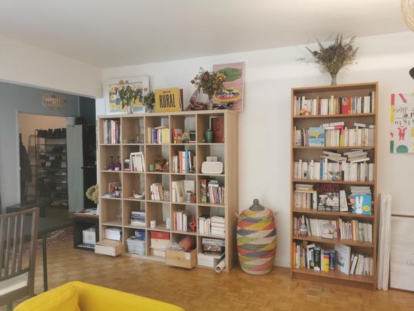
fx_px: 323
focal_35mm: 27
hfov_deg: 65.3
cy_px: 156
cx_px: 207
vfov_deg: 51.4
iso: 200
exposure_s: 1/100
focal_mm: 5.58
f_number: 1.8
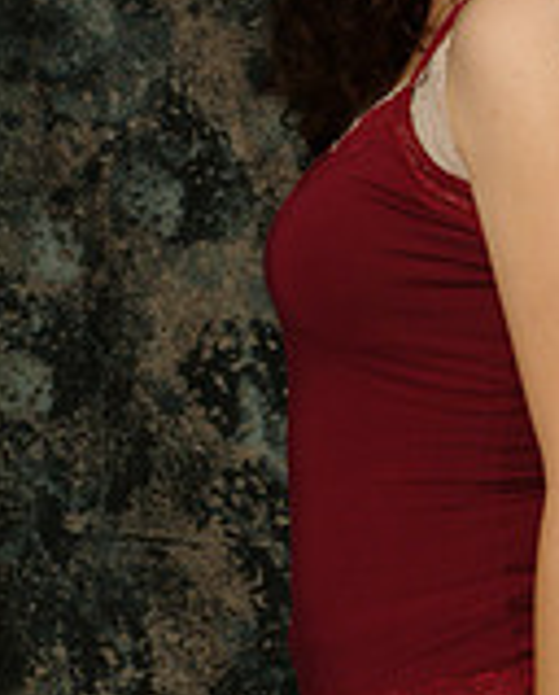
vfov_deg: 6.1
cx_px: 644
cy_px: 184
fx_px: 6476
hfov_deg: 4.9
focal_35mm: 314
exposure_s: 1/125
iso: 400
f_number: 16
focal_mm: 79
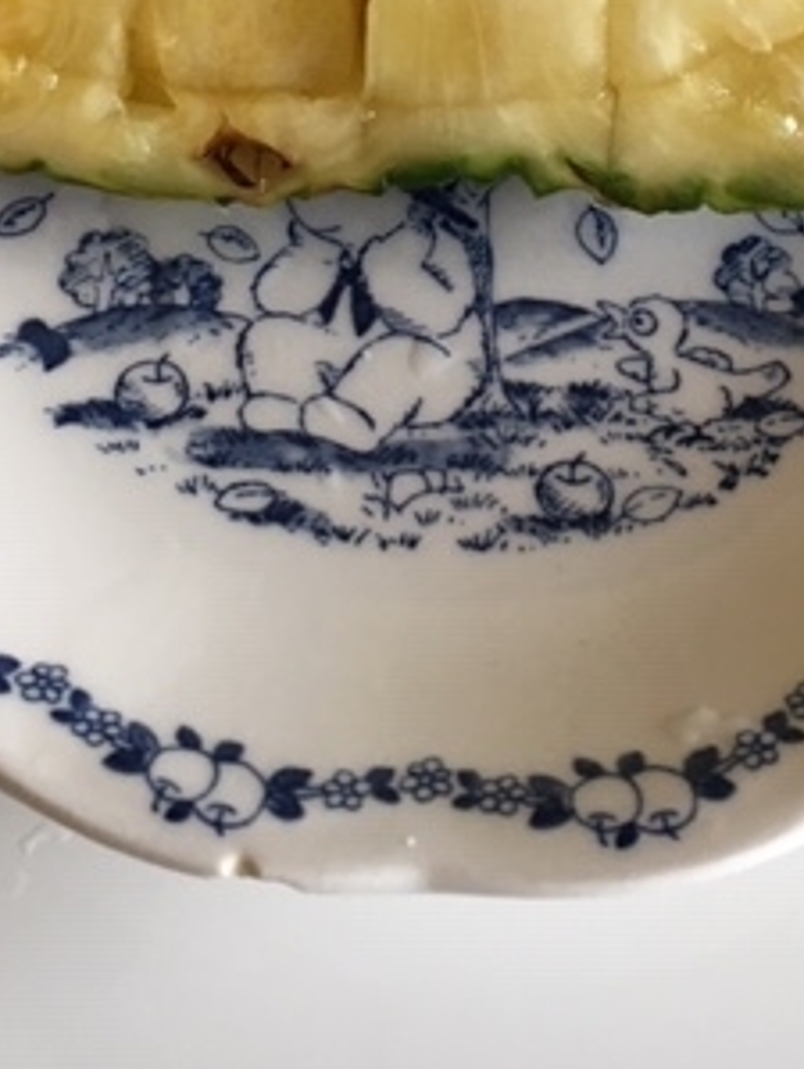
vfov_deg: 29.8
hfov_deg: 23.7
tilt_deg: -58.0
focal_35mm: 62
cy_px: 100
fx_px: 1916
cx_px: 407
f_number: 2.2
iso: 40
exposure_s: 1/30
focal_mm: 4.15
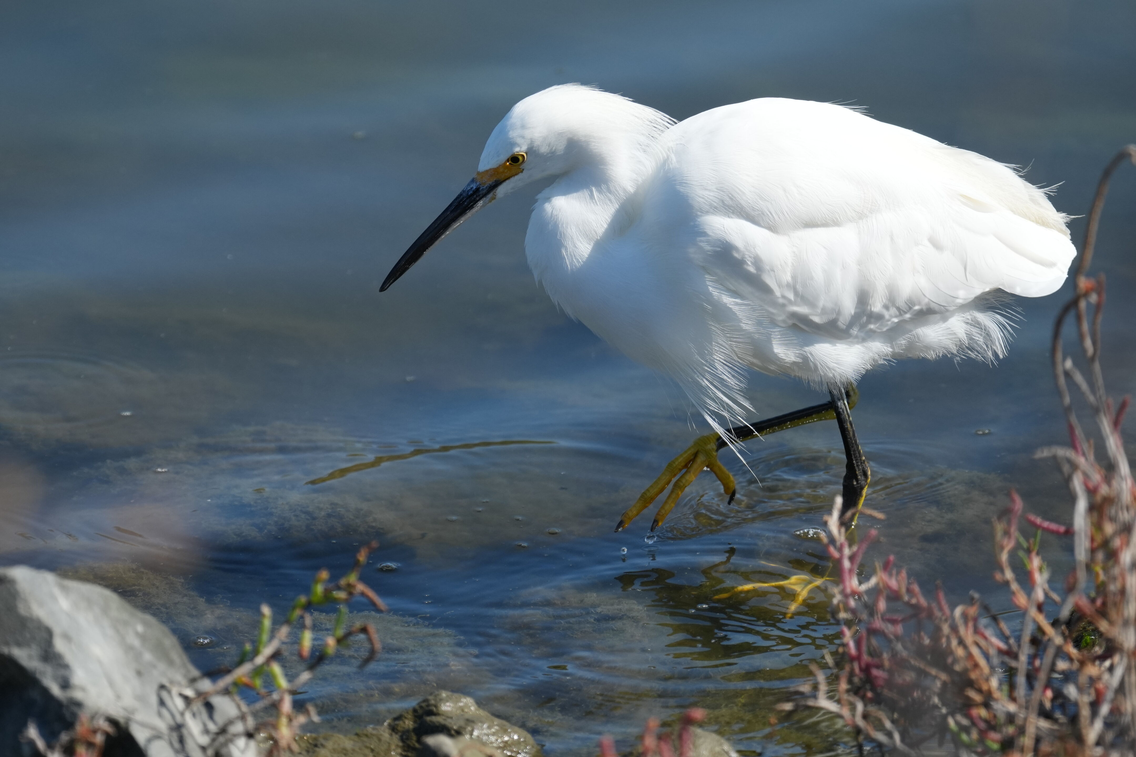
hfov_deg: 2.5
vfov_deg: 1.6
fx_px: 26505
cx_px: 568
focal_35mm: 840
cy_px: 378
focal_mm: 560
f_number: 6.3
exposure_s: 1/1600
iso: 500
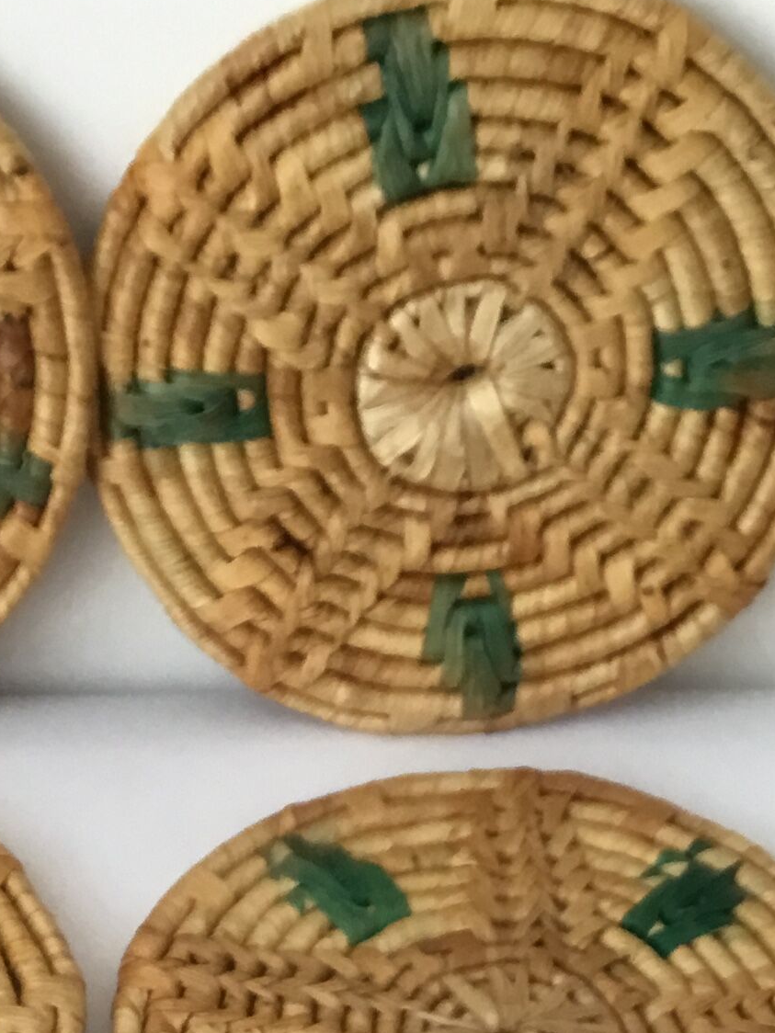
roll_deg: +3.0
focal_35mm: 90
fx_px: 2687
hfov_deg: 16.3
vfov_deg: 20.6
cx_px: 115
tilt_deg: -44.2
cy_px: 1163
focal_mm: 3.3
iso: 50
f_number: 2.4
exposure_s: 1/33
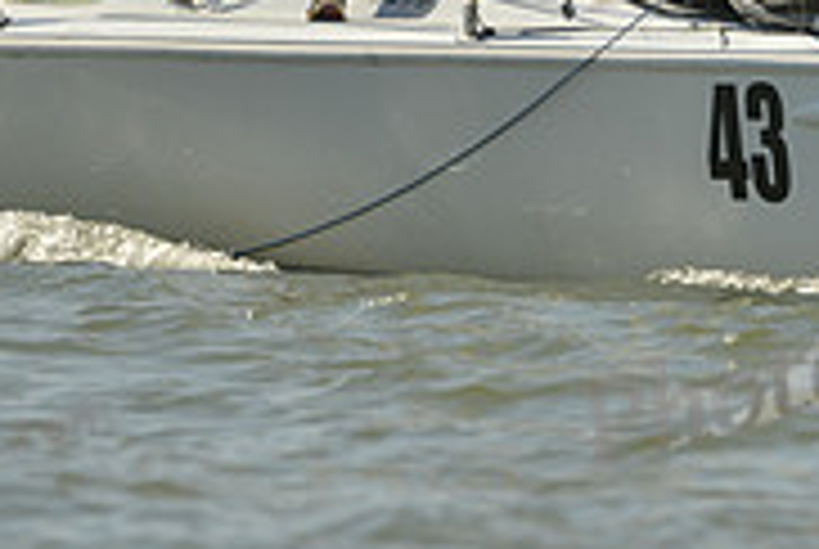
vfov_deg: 1.1
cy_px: -277
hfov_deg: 1.6
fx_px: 29008
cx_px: 351
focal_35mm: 1273
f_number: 5.6
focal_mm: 400
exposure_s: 1/1600
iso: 200
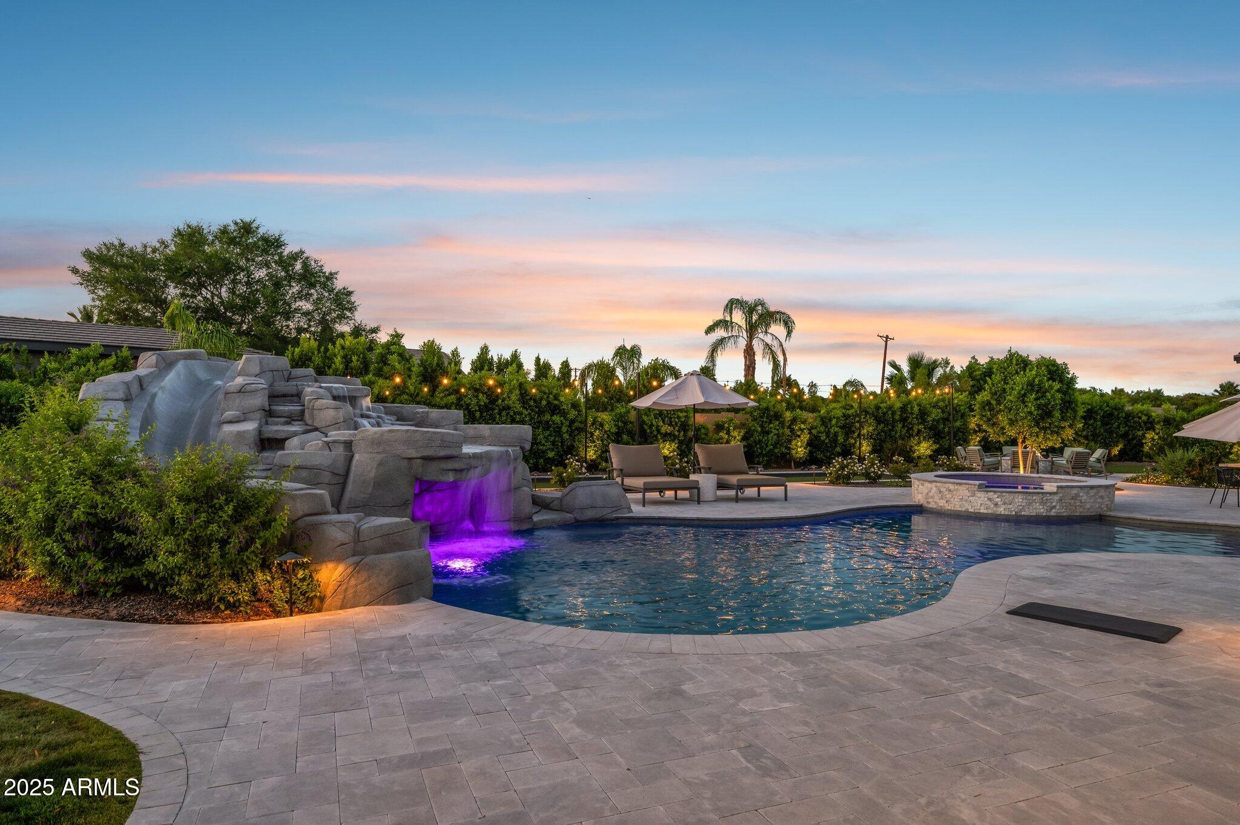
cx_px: 620
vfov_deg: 60.6
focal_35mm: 20
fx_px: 706
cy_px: 412
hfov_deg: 82.6
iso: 320
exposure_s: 1/6
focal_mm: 20.5
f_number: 8
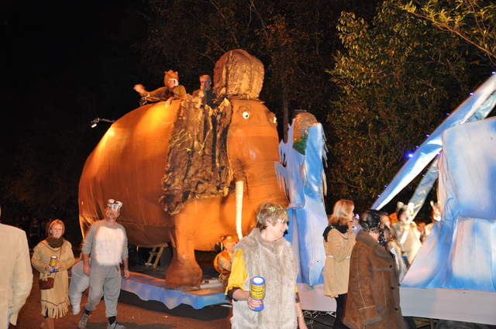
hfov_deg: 53.2
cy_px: 164
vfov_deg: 36.8
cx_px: 248
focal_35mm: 36
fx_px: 495
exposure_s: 1/15
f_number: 4
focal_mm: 24
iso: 640
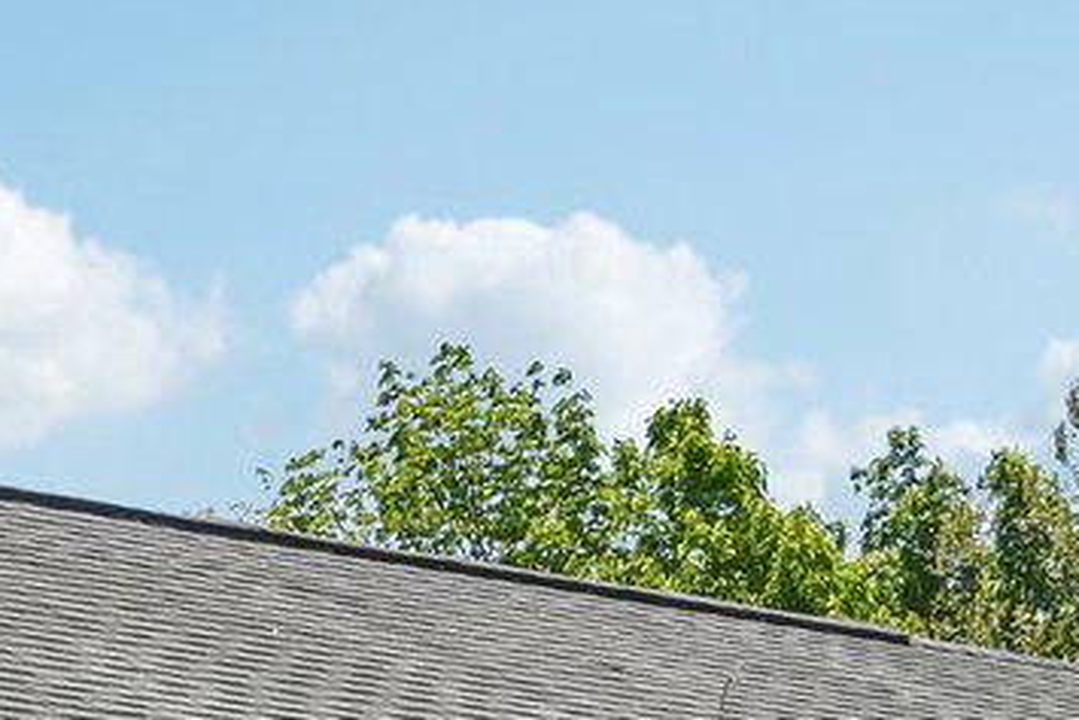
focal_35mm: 173
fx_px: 5187
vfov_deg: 7.7
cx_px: 15
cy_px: 1186
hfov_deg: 11.8
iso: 400
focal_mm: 30
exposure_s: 1/1000
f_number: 8
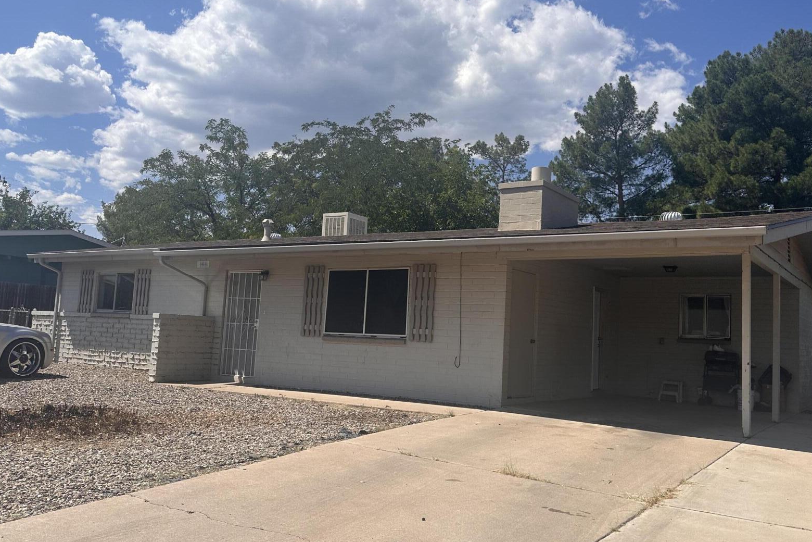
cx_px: 457
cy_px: 271
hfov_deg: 58.5
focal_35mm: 32
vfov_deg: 41.1
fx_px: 722
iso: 80
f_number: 1.78
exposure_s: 1/6211
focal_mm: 6.86
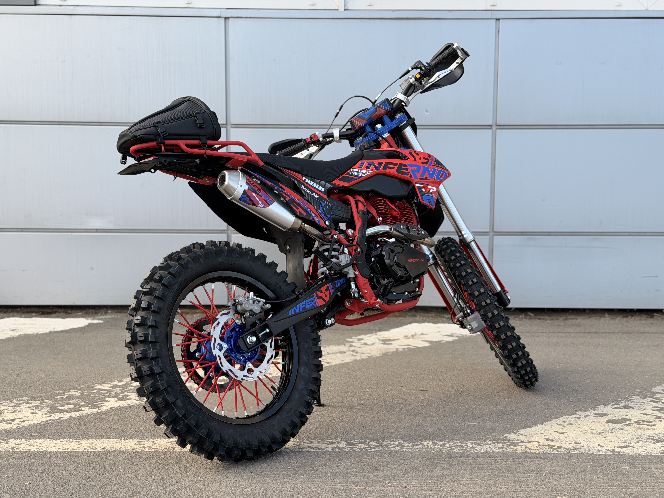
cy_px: 249
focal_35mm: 48
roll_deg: -1.2
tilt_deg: -5.4
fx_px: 921
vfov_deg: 30.3
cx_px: 332
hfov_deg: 39.7
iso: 64
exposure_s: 1/1013
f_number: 1.78
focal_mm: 6.76
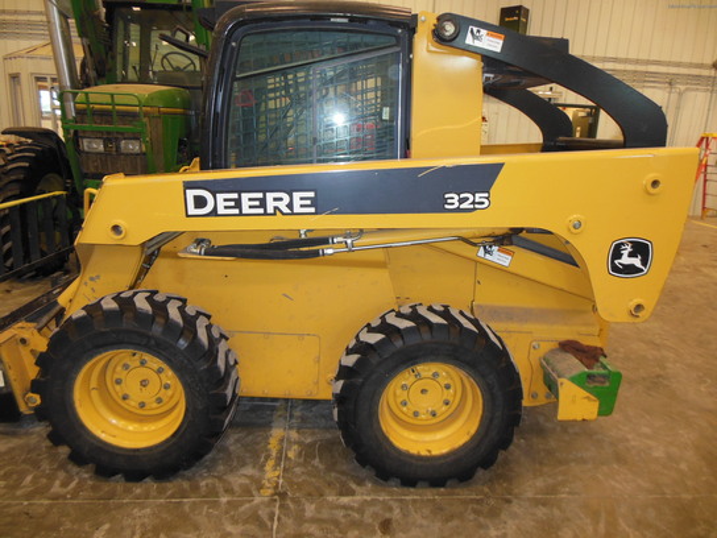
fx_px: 518
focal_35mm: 25
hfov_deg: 69.4
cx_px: 358
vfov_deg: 54.9
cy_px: 269
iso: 200
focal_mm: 4.5
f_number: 3.2
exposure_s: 1/25
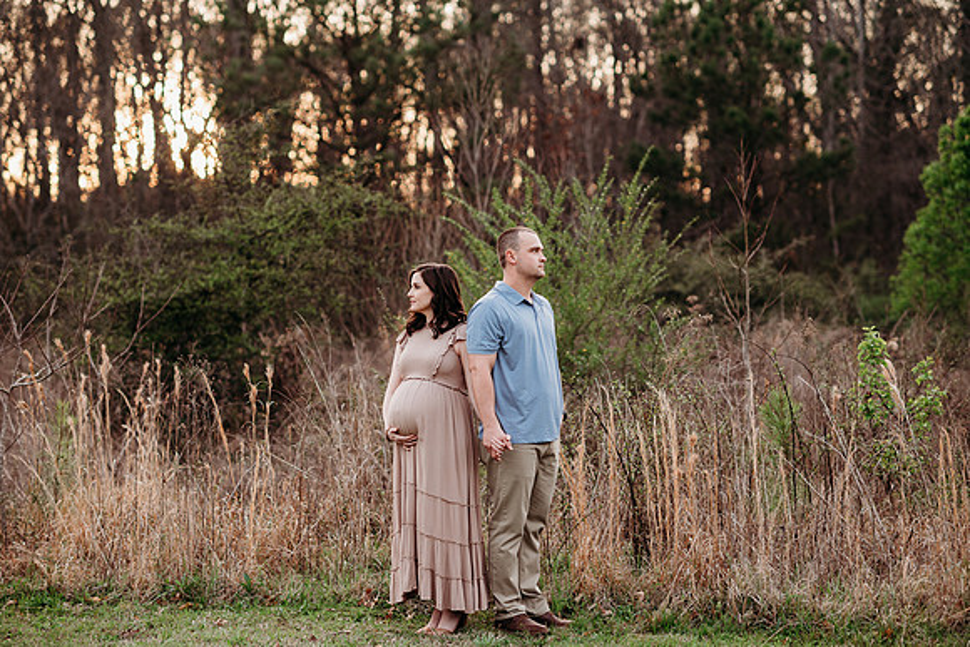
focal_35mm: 85
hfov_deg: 23.9
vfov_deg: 16.1
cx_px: 485
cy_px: 324
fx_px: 2291
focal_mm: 85
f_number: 2.5
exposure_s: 1/400
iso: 320
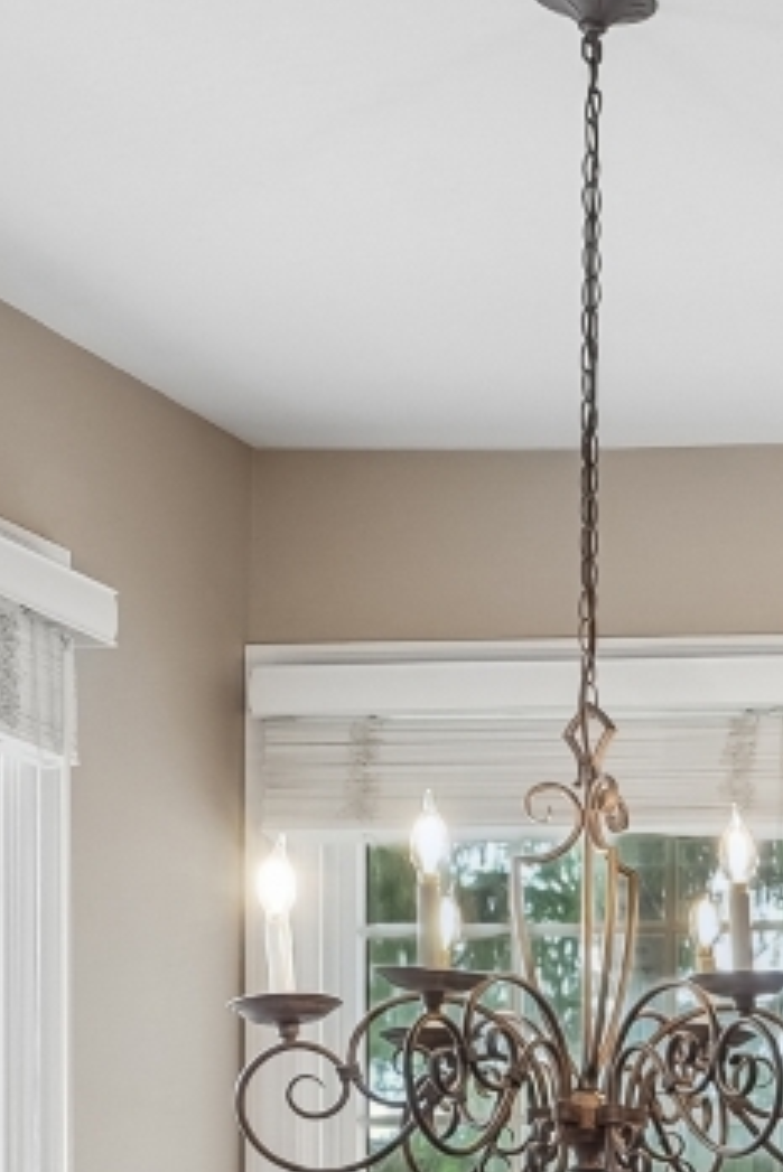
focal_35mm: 98
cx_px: 1996
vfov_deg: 19.4
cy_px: 1464
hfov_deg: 11.2
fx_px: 3194
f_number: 7.1
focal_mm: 19
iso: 400
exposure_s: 1/25
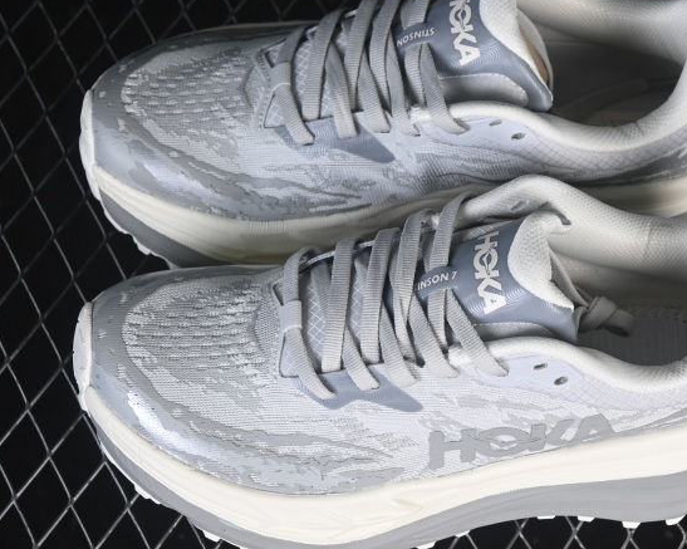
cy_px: 261
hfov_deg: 18.6
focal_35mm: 103
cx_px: 440
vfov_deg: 14.9
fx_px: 2093
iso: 160
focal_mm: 50
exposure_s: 1/80
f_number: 7.1
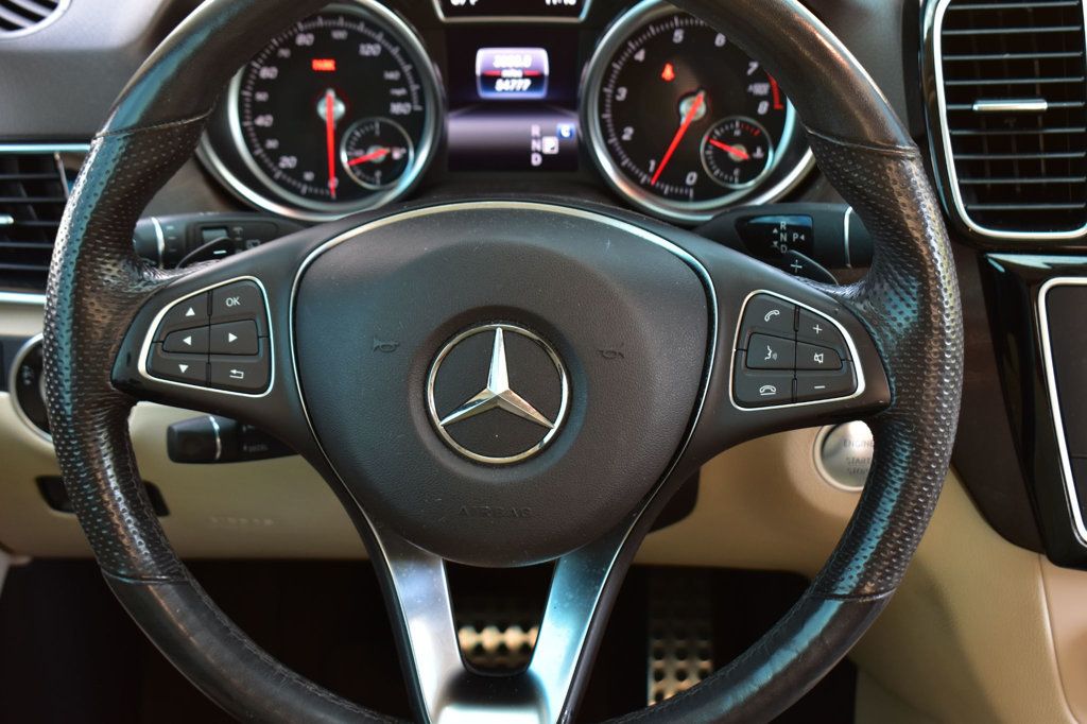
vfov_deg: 22.6
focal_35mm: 60
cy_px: 362
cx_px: 544
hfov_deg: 33.4
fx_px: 1811
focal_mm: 40
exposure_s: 1/15
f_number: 6.3
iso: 400
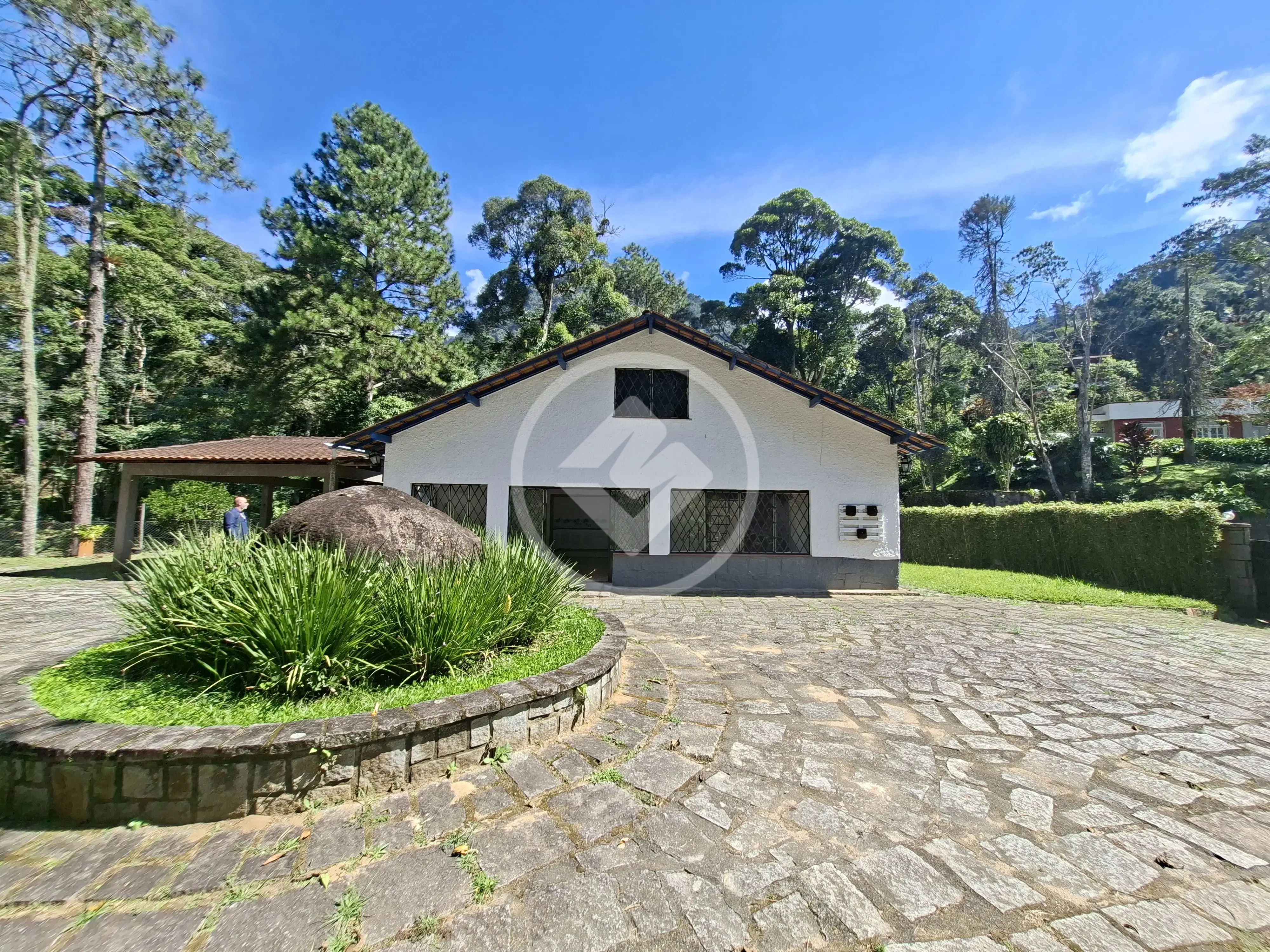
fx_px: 477
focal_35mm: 13
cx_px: 635
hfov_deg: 106.2
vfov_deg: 89.9
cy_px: 476
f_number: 2.2
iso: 40
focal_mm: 1.74
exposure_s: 1/873
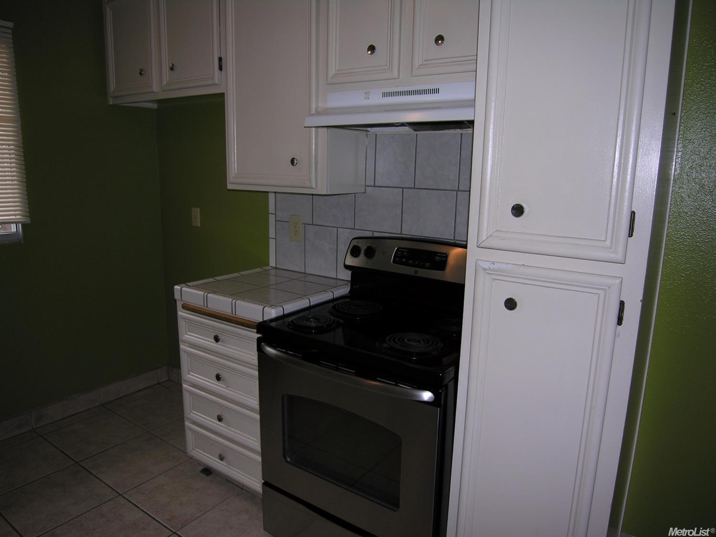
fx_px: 496
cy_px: 268
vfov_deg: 56.8
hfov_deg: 71.6
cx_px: 358
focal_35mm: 24
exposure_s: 1/60.1
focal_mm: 6.1
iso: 50
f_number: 2.6
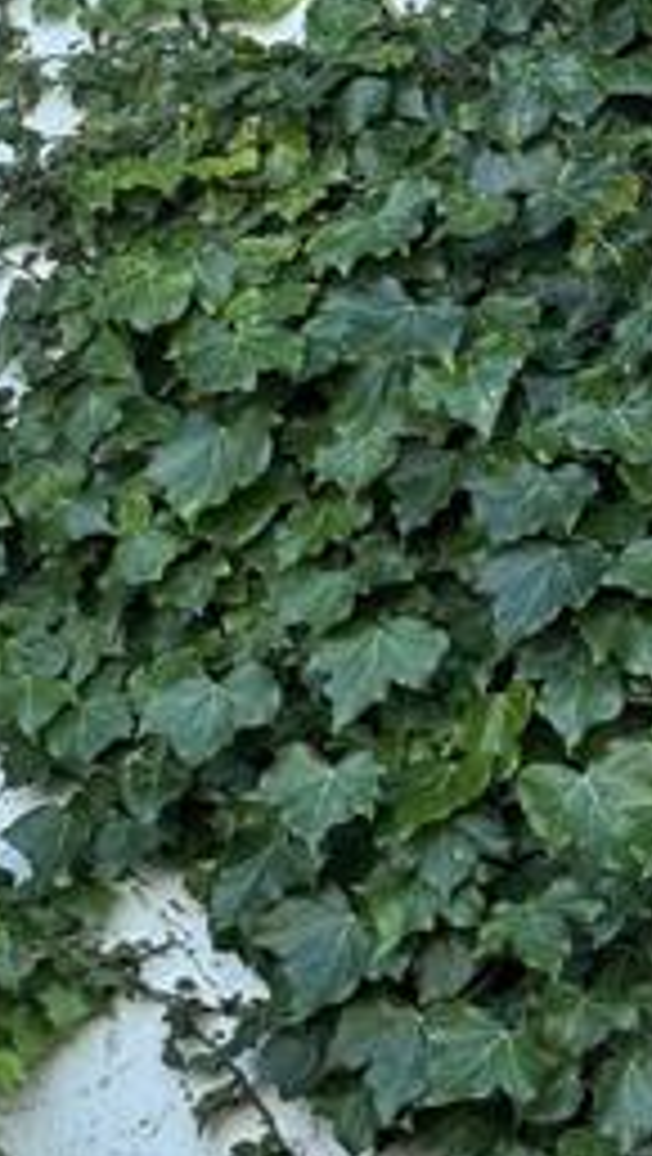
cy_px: 823
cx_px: -917
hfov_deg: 10.2
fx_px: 3189
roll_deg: -1.2
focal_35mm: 104
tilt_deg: +15.0
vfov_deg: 20.4
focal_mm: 6.86
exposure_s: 1/529
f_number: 1.78
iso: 80
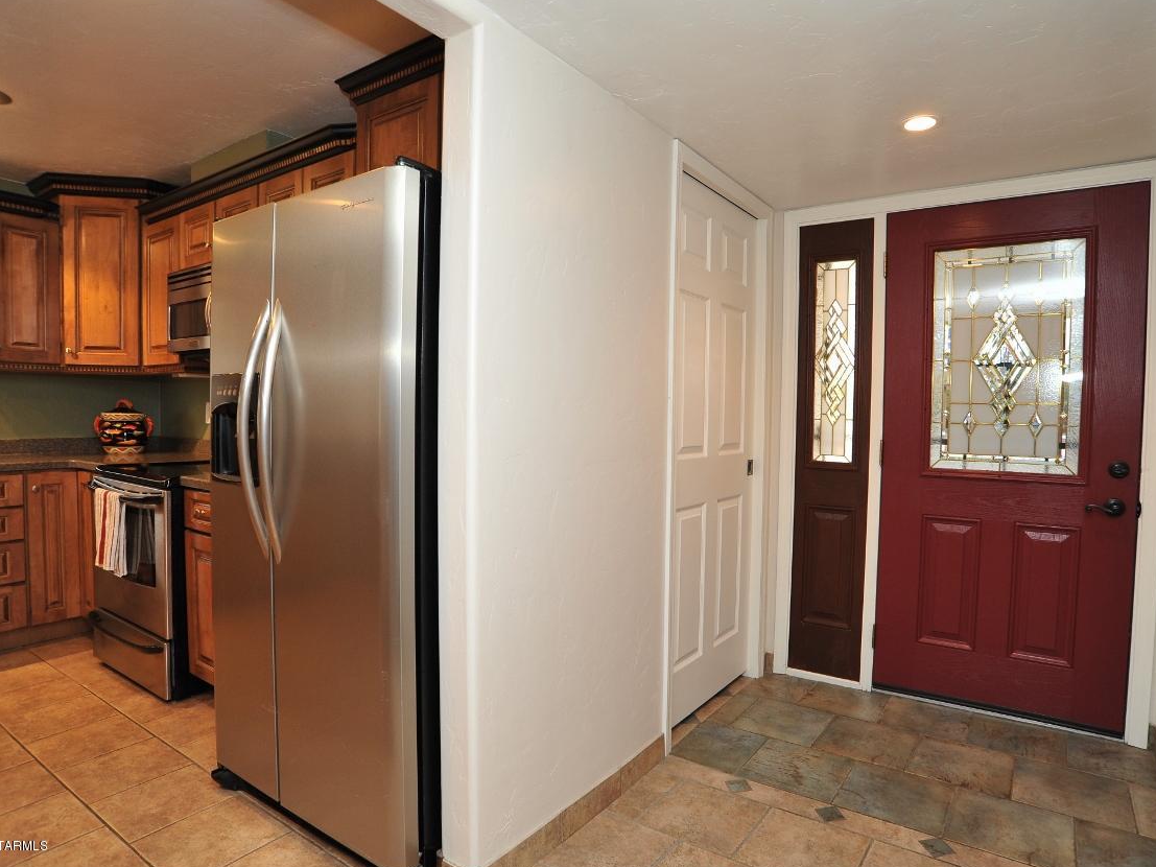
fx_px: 668
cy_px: 432
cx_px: 617
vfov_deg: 66.0
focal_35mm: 20
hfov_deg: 81.6
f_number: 7.1
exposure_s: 1/30
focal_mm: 18
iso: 1000
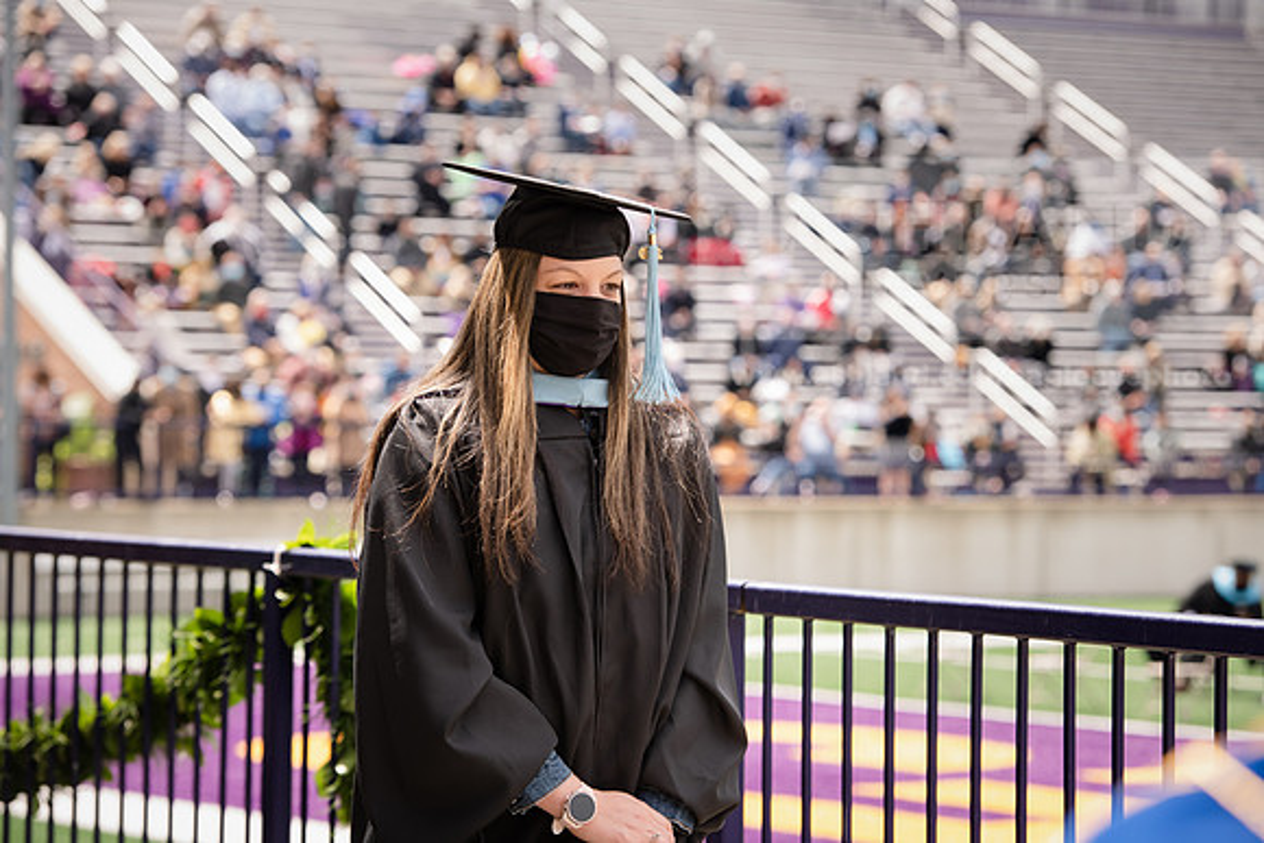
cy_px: 422
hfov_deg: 16.4
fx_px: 4390
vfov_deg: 11.0
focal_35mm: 125
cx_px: 632
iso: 400
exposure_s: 1/500
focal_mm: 125
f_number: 5.6
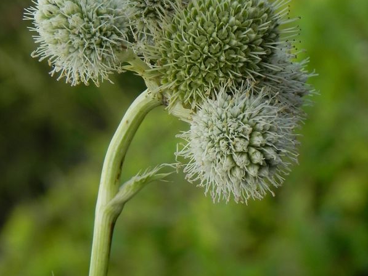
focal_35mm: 217
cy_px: 113
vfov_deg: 6.8
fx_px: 2307
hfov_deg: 9.1
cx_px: 184
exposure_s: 1/100
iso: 160
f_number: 5
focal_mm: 28.8
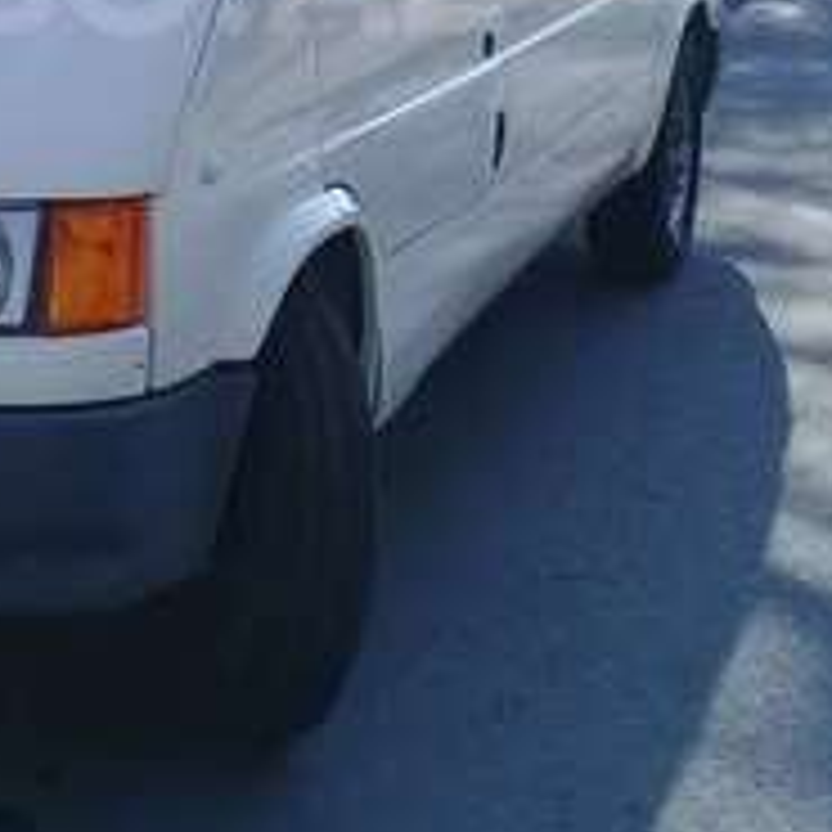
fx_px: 2665
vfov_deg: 17.3
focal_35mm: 98
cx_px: 45
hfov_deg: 17.4
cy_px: -34
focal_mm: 3.3
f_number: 2.2
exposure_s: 1/646
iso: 50
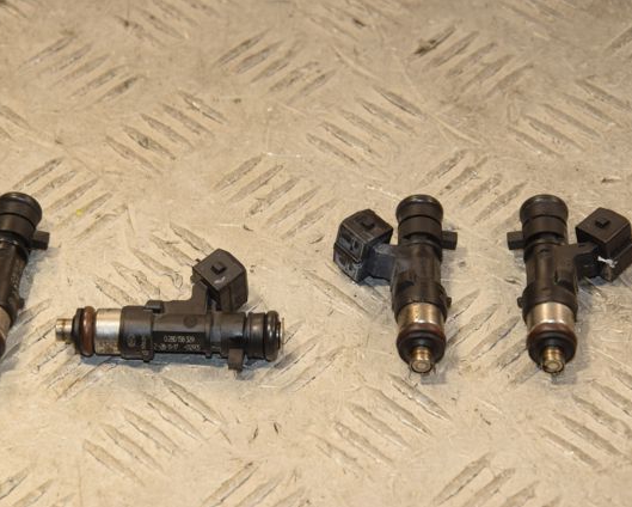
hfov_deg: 13.3
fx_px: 2706
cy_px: 254
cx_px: 287
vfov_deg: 10.7
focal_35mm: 145
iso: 800
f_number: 8
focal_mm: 85
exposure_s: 1/200
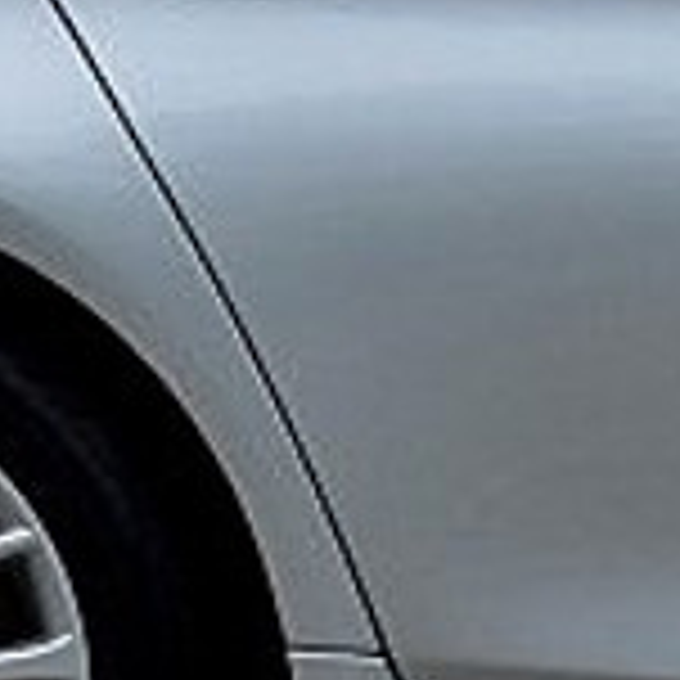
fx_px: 5510
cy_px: 14
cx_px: 1545
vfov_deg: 7.0
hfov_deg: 6.7
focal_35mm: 248
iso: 400
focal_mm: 21
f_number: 10
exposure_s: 1/250
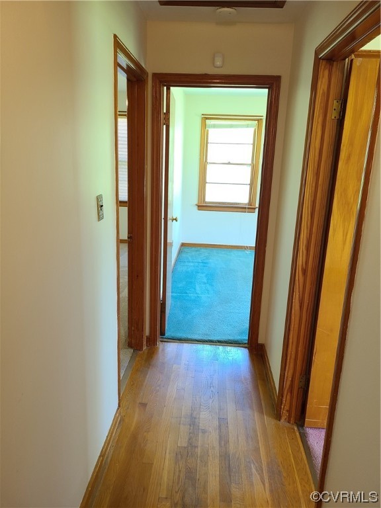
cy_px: 254
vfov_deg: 67.3
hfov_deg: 53.1
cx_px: 190
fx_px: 382
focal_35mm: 26
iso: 200
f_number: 1.8
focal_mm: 5.4
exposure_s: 1/40
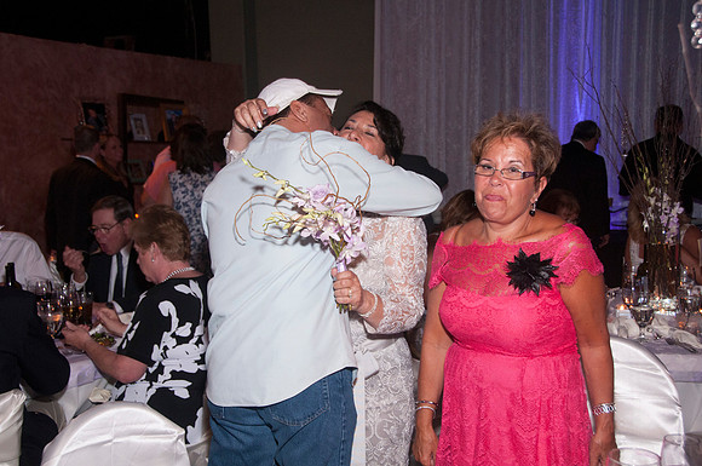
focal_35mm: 48
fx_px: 935
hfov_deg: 41.2
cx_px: 351
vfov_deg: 28.0
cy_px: 233
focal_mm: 32
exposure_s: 1/30
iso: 400
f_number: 5.6
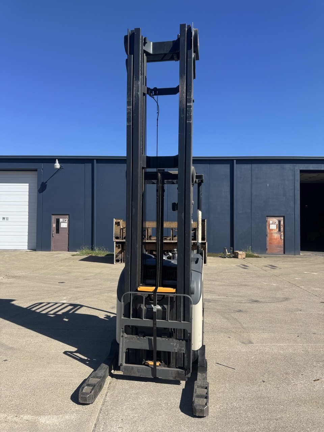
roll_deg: -0.2
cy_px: 216
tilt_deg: +2.4
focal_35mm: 24
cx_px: 162
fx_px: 300
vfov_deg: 71.6
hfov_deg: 56.8
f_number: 1.78
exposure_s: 1/3597
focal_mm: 6.76
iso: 80
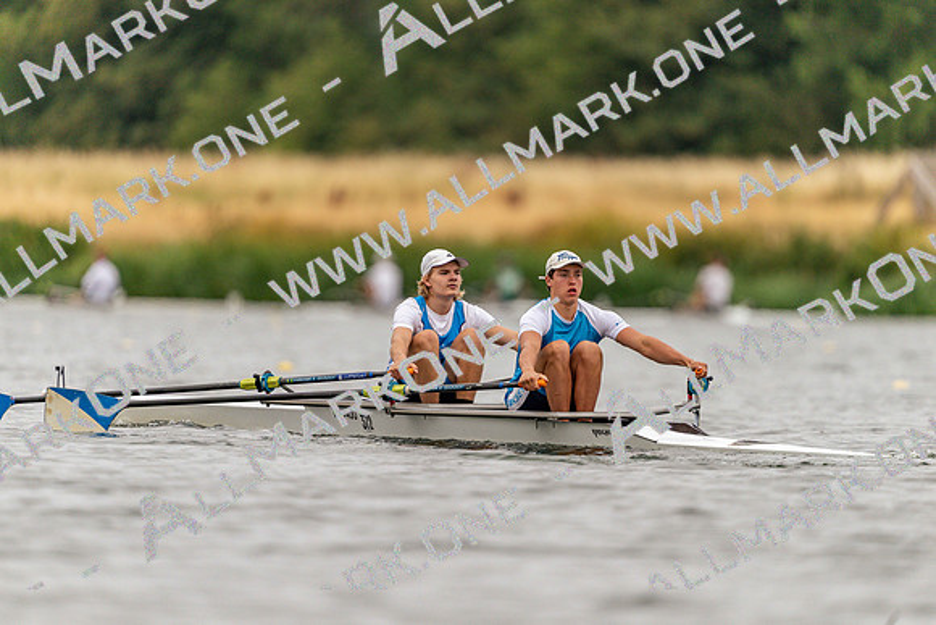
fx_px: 15603
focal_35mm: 600
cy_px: 312
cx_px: 468
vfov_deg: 2.3
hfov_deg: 3.4
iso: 320
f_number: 4
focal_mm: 600
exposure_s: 1/2000
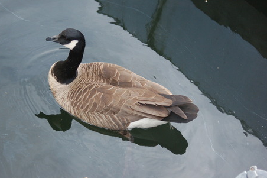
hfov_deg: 16.5
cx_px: 121
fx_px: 923
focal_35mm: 125
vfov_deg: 11.0
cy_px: 81
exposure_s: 1/320
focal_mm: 75
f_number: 5.6
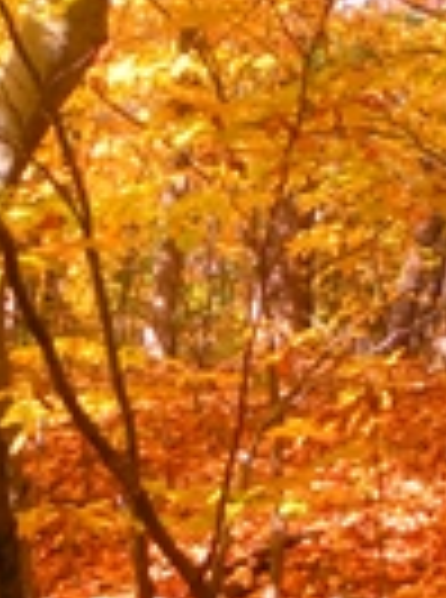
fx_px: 2814
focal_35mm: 163
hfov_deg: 9.1
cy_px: 283
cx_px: 221
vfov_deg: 12.2
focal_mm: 6.3
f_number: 3.5
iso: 90
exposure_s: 1/118
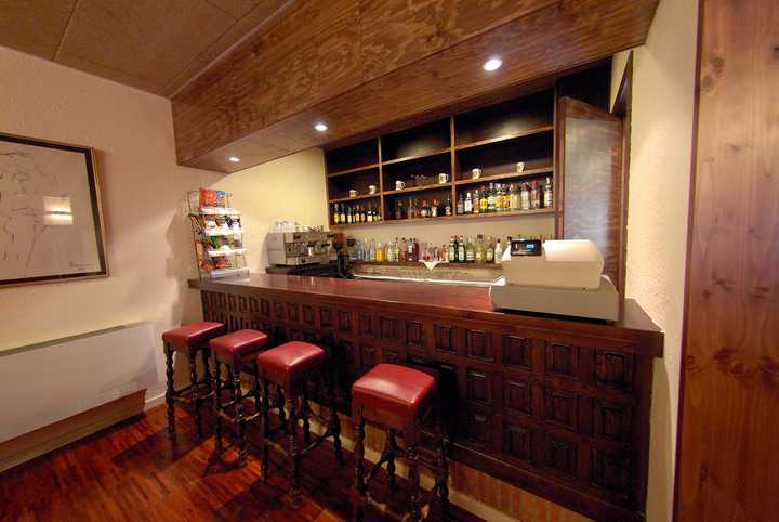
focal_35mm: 16
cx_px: 390
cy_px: 261
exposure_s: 1/30
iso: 400
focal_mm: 10.5
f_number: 2.8
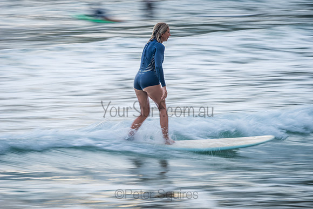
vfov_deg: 3.6
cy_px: 104
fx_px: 3305
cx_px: 156
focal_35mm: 380
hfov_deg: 5.4
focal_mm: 380
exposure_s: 1/20
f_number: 16
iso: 31
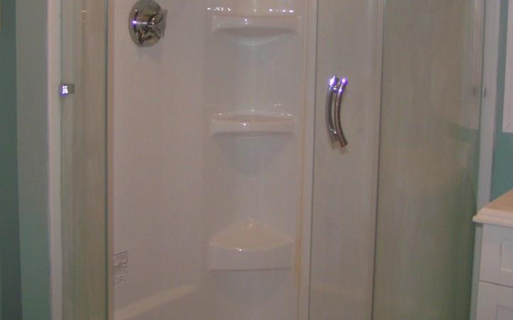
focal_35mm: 57
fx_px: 797
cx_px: 250
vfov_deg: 22.4
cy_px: 60
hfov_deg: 35.7
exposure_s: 1/40
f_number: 2.8
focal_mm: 5.8
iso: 200
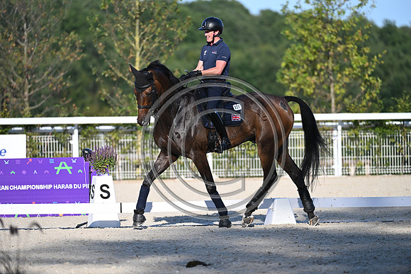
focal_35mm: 310
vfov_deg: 4.4
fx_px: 3540
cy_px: 137
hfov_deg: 6.6
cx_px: 206
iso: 400
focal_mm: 310
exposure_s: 1/1600
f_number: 4.5
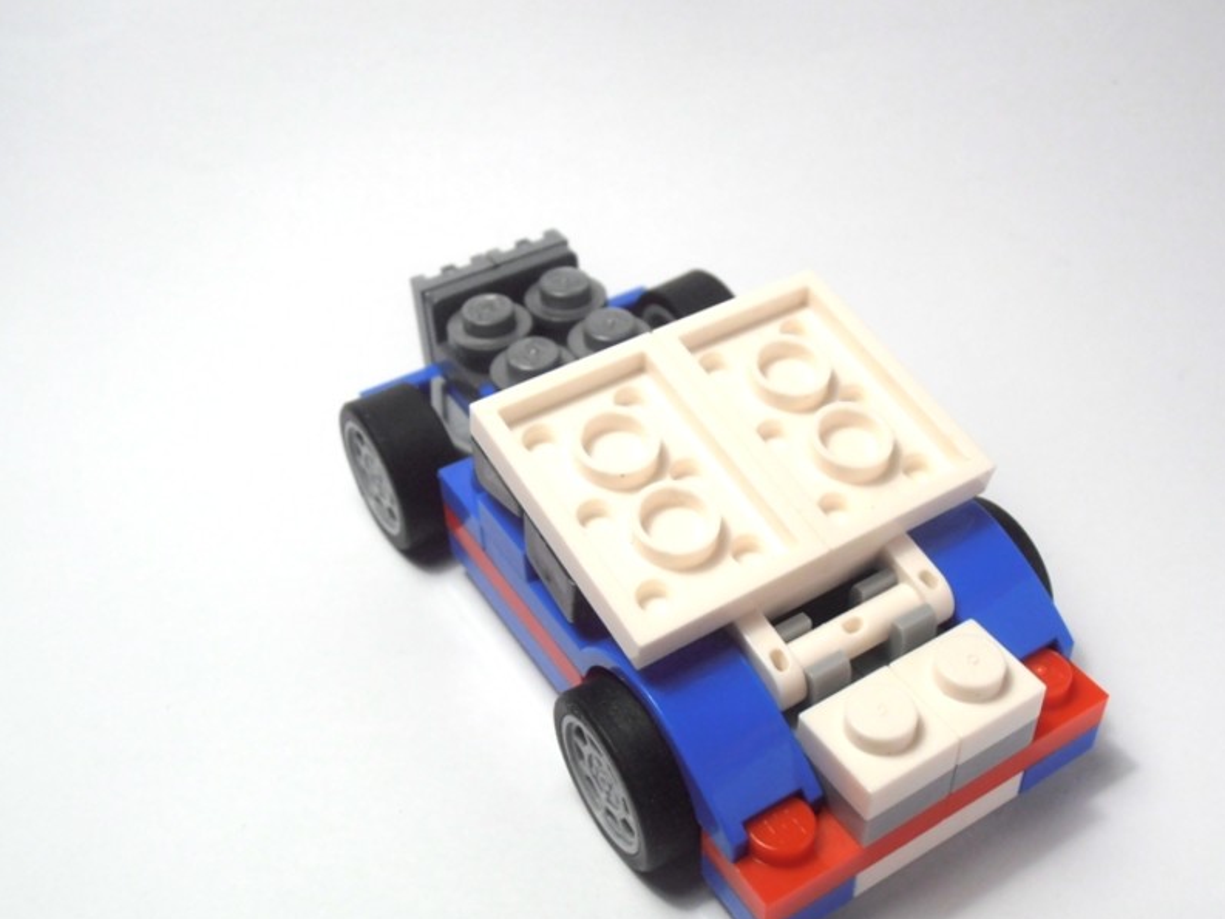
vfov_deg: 34.3
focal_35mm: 42
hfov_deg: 44.7
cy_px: 520
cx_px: 694
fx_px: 1487
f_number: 3.9
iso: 80
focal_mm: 6.61
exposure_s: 1/125
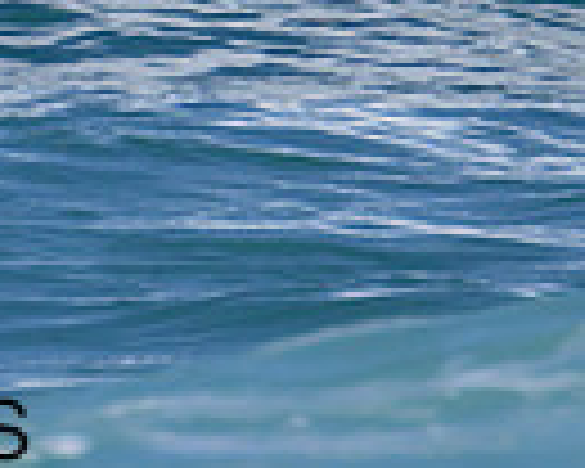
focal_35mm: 4529
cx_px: -180
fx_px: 78414
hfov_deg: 0.4
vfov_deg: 0.3
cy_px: -496
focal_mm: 800
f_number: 11
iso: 720
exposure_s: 1/2000
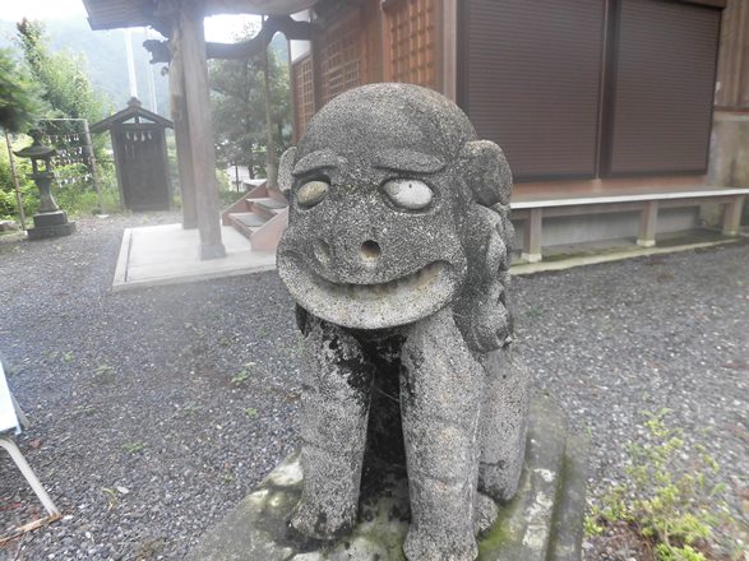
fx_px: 519
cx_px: 374
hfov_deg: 71.6
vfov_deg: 56.8
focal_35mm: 24
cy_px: 280
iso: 160
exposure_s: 1/80
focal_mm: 4.3
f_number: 3.1
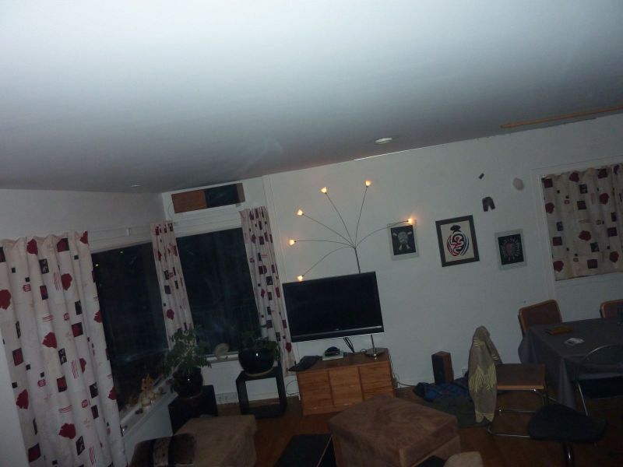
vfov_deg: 54.9
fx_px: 450
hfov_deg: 69.4
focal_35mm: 25
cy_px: 234
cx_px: 312
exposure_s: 1/125
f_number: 3.3
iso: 200
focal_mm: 4.1
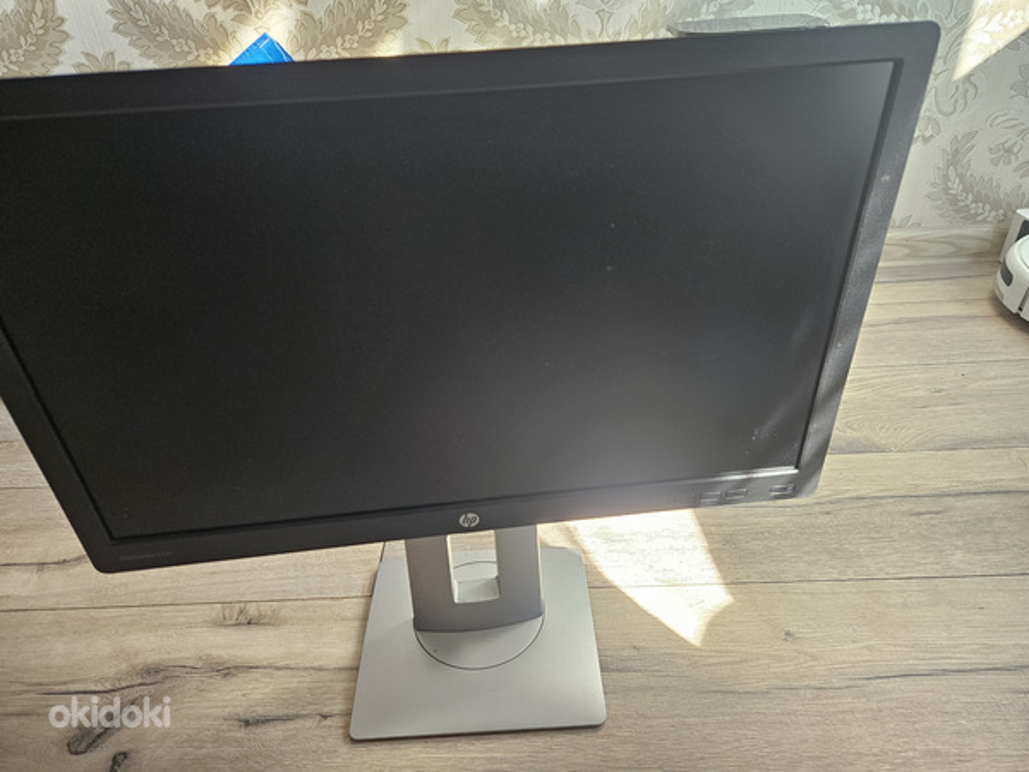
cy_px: 386
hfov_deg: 73.9
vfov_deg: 58.9
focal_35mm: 23
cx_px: 514
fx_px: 684
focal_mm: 5.4
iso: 200
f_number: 1.8
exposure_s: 1/100
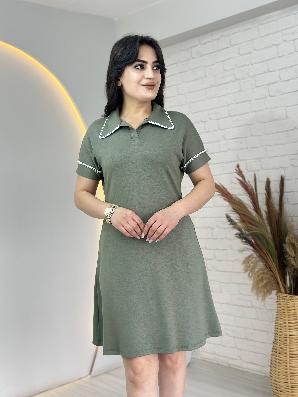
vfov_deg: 39.7
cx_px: 149
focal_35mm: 48
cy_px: 198
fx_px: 551
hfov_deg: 30.3
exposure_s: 1/100
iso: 80
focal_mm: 6.86
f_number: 1.78
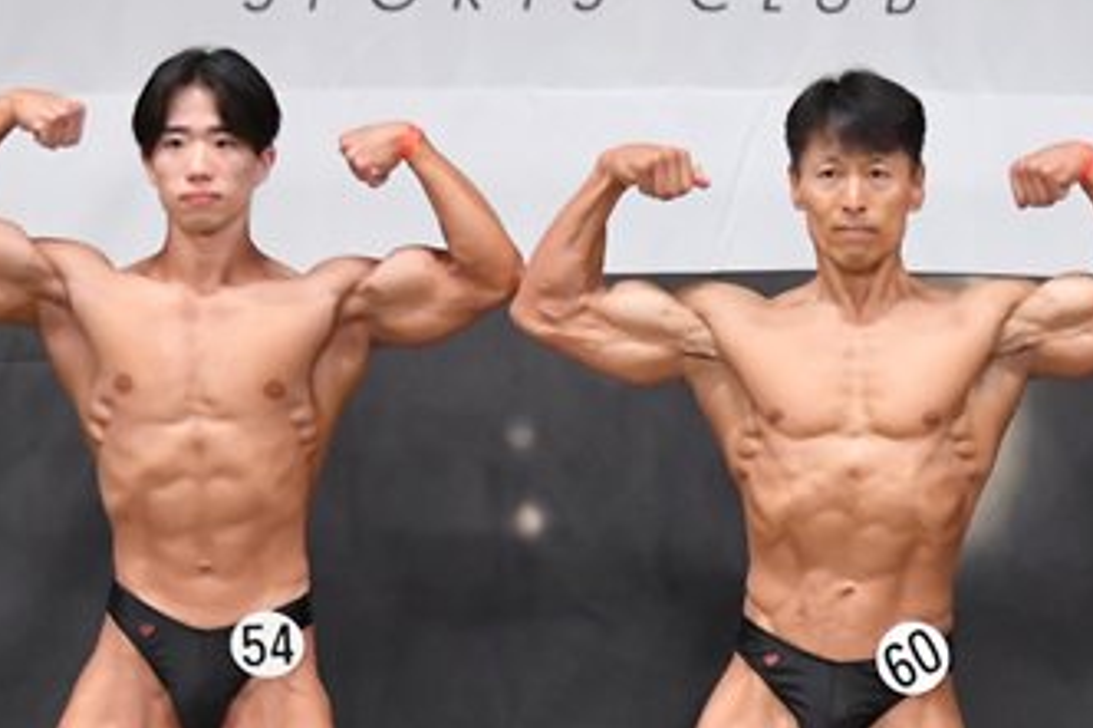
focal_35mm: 436
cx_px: 828
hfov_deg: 4.7
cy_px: 580
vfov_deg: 3.1
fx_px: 13230
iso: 6400
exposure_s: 1/400
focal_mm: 125
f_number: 5.6
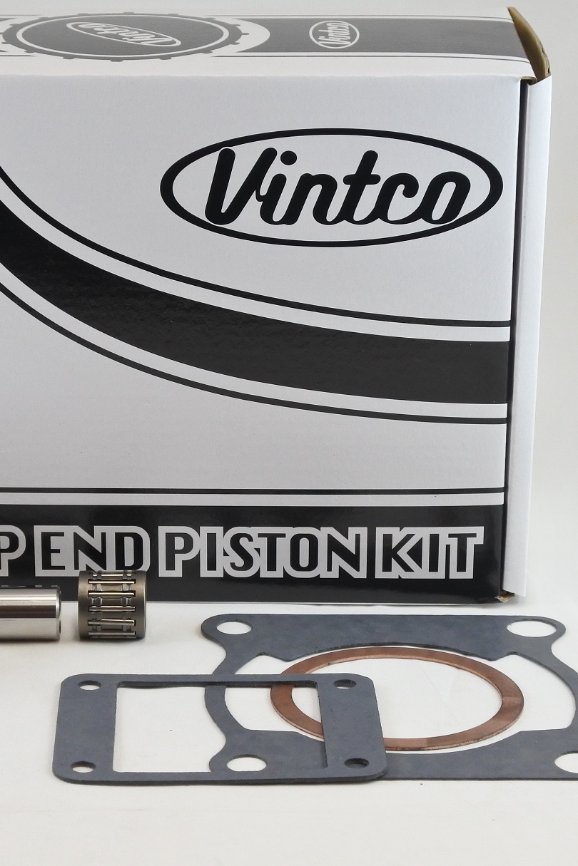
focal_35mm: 80
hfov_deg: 17.0
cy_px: 432
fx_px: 1927
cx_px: 155
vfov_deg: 25.4
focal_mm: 19.7
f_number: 4.5
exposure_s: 1/125
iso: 500
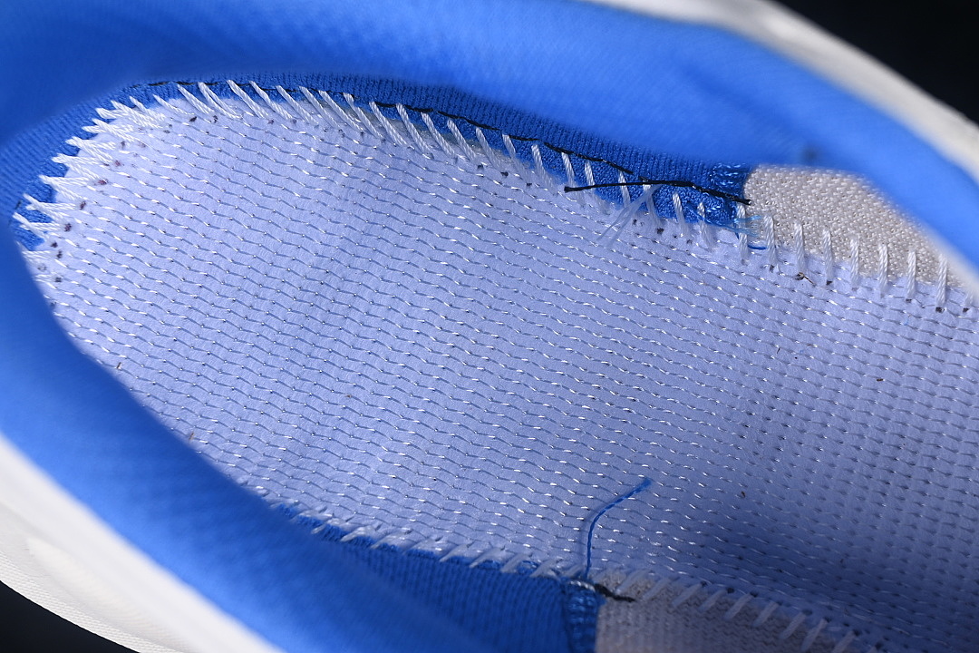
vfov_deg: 18.2
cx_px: 490
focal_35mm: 75
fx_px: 2039
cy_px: 326
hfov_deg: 27.0
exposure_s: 1/80
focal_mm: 50
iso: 160
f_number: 7.1
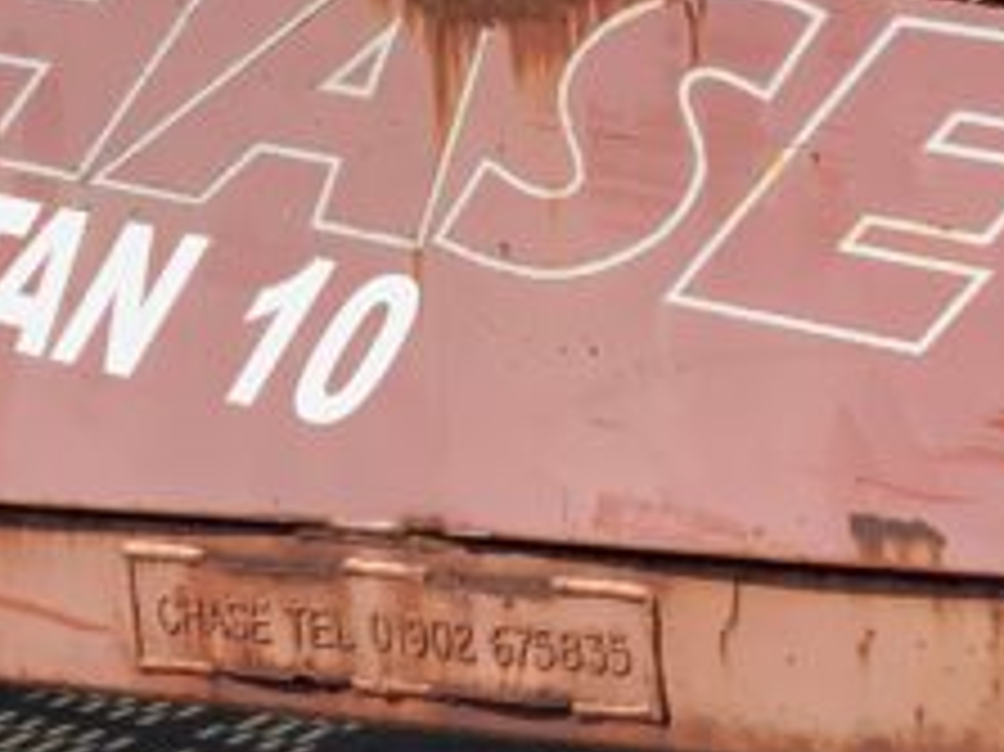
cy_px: 54
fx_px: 3855
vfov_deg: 11.1
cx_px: 639
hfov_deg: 14.8
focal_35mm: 133
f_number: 1.8
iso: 16
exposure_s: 1/1912
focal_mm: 3
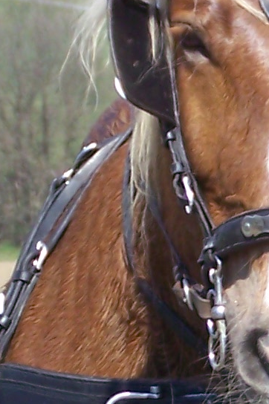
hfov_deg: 2.2
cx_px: 460
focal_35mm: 617
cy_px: 181
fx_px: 6924
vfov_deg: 3.3
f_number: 3.2
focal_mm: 17.5
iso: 64
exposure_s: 1/500
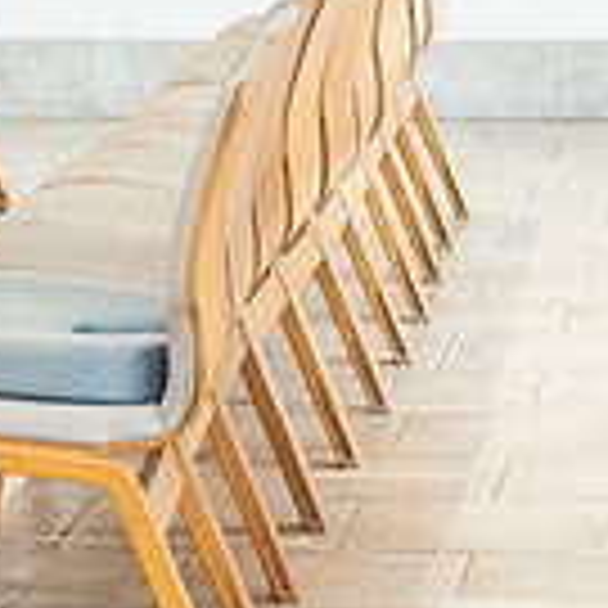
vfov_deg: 7.1
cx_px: 814
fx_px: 4809
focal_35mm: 242
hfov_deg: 7.2
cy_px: -469
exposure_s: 1/200
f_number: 4
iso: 2000
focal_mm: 41
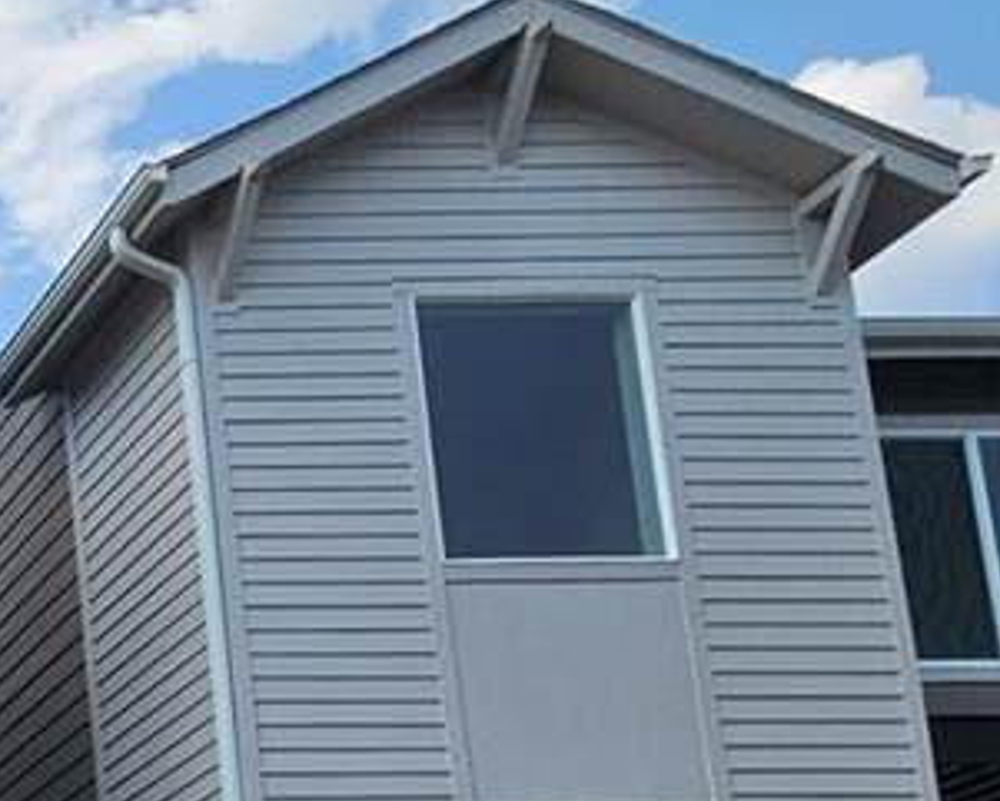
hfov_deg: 21.8
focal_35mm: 54
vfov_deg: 23.3
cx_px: -804
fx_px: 1599
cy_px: 1157
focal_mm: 2.2
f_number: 2.2
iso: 50
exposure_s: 1/1910
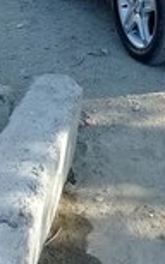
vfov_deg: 18.2
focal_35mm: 106
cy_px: -86
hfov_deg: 12.0
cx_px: 215
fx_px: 764
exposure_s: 1/248
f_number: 2.2
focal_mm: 3.3
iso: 64
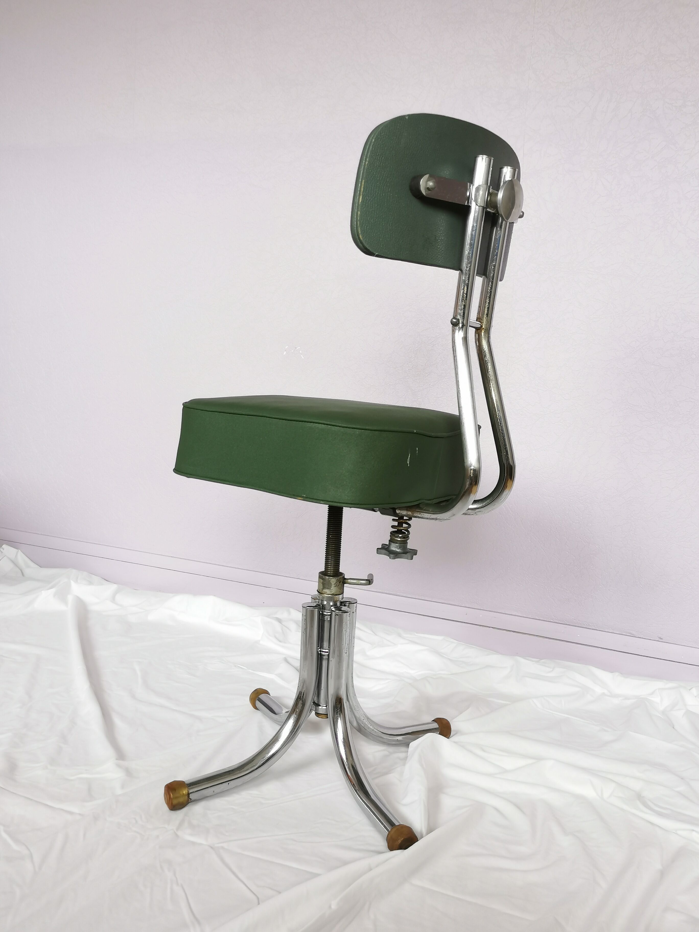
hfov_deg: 48.2
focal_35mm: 29
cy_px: 466
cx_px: 350
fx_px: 781
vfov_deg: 61.7
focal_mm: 5.58
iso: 125
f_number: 1.8
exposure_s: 1/50
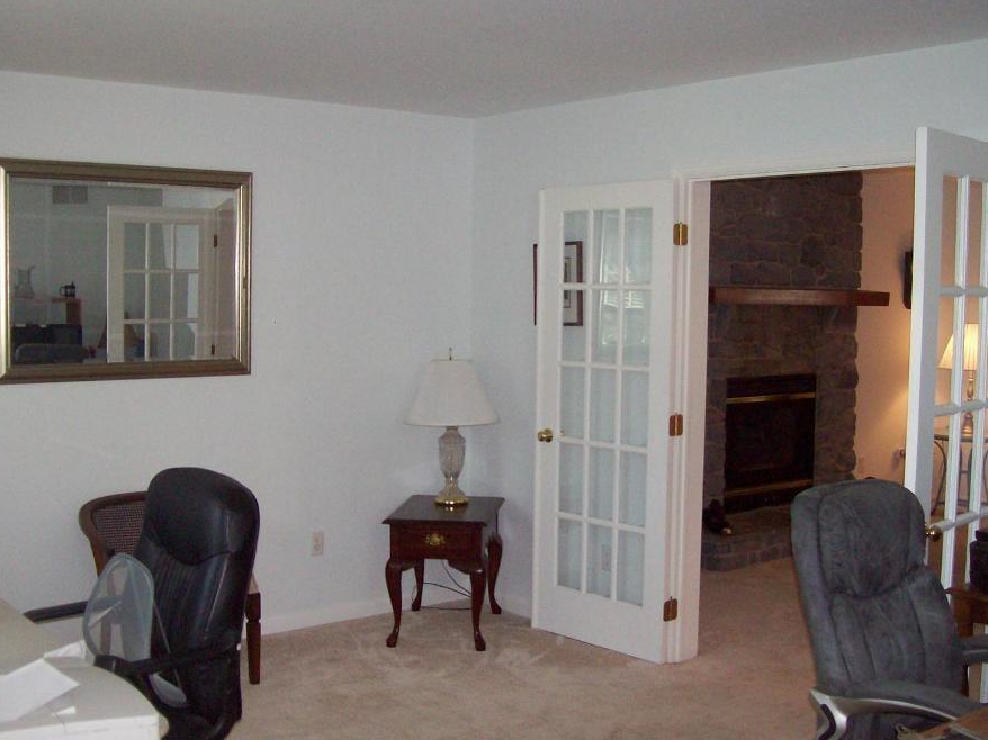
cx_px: 493
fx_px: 1198
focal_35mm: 42
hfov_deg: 44.8
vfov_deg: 34.3
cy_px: 398
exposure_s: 1/64
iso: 140
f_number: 2.7
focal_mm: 6
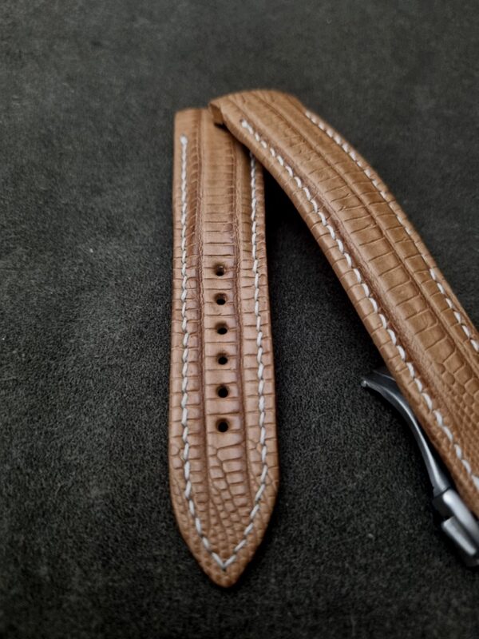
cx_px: 240
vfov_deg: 67.3
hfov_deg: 53.1
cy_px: 320
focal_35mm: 26
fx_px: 480
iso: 800
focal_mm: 5.4
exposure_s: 1/25
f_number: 1.8
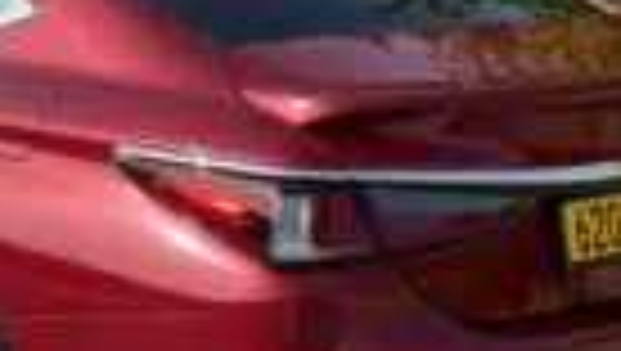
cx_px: -50
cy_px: 162
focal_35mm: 82
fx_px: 1352
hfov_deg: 24.3
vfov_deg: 14.8
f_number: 1.6
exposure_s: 1/2398
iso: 50
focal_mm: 4.2
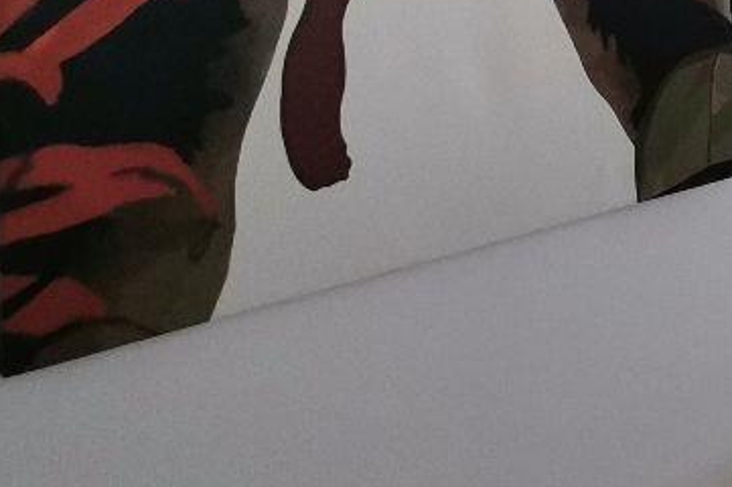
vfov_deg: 14.2
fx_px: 1828
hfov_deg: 19.6
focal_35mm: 90
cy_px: -252
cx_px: 1113
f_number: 1.8
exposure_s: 1/100
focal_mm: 4.75
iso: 320
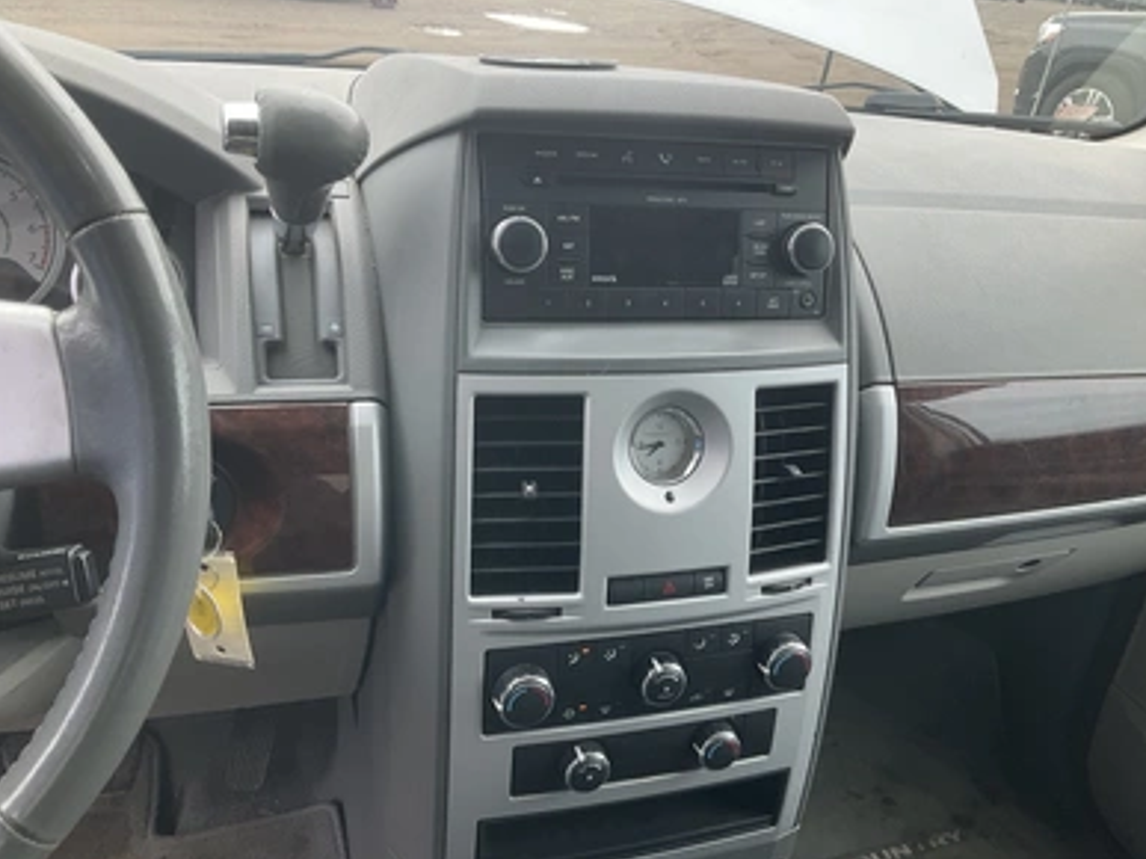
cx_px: 586
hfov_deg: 60.0
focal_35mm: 30
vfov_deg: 46.8
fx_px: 993
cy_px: 421
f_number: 1.8
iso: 16
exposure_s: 1/122
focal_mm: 3
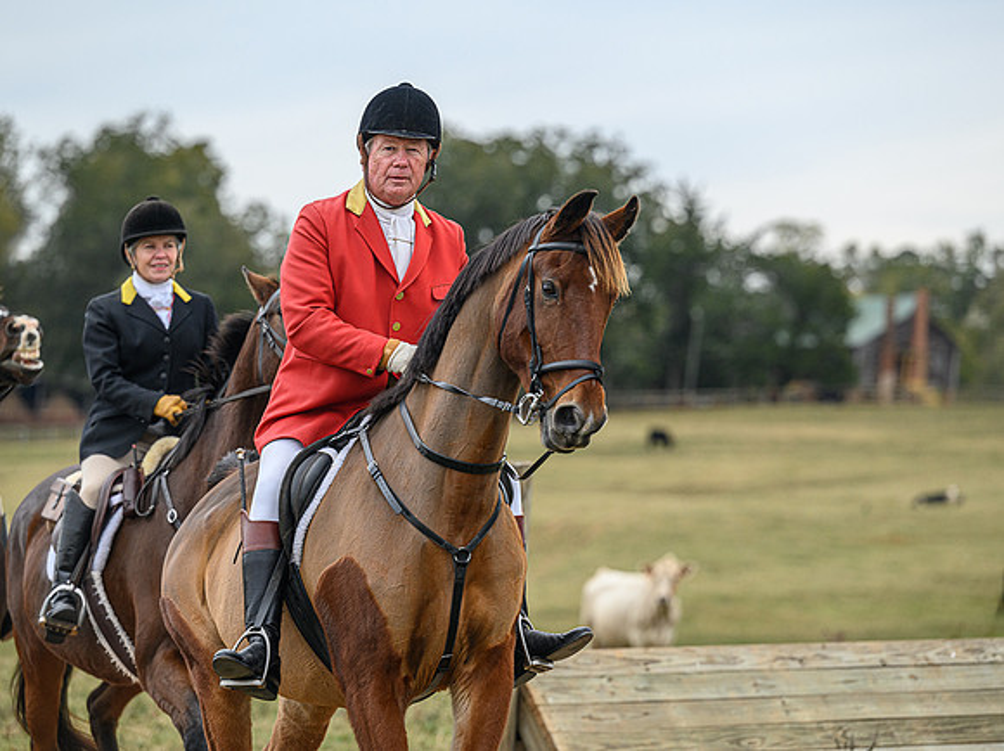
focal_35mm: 166
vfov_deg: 8.9
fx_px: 4811
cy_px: 374
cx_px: 489
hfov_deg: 11.9
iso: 500
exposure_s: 1/800
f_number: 3.5
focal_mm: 145
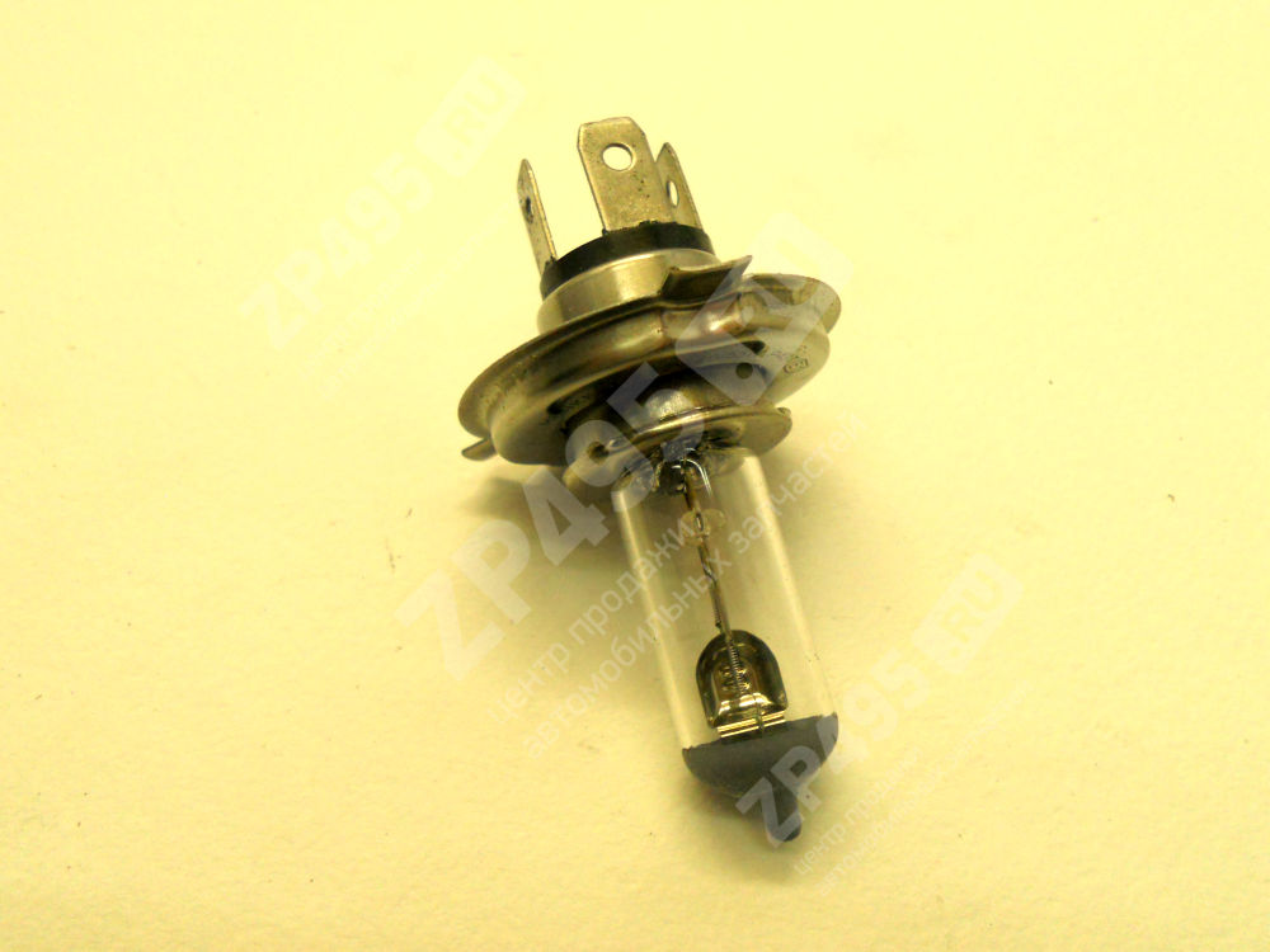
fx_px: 1174
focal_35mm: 32
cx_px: 635
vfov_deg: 44.2
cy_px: 476
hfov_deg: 56.8
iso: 320
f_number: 3.5
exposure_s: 1/125
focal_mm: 5.8
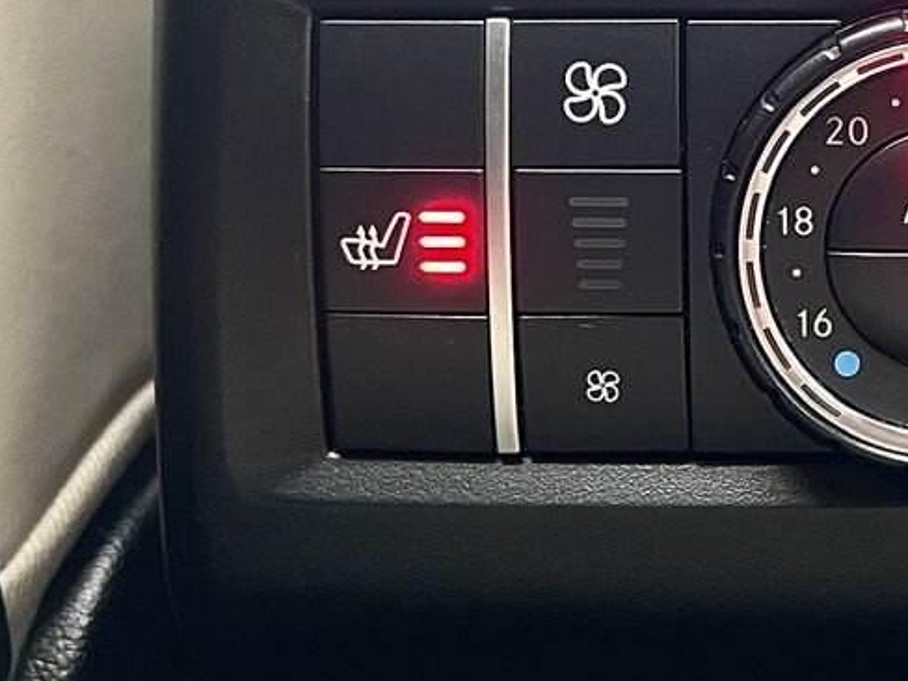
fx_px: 1679
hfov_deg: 28.0
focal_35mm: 64
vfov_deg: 22.6
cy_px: 140
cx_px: 960
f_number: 1.5
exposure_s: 1/33
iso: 500
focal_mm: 5.7
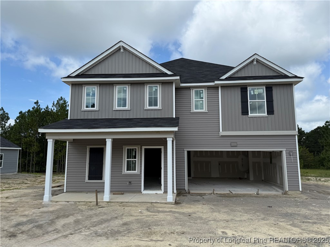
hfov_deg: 71.6
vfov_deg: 56.8
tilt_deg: +9.1
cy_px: 124
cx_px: 165
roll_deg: -0.3
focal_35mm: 24
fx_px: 229
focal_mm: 6.76
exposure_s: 1/4673
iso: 80
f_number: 1.78
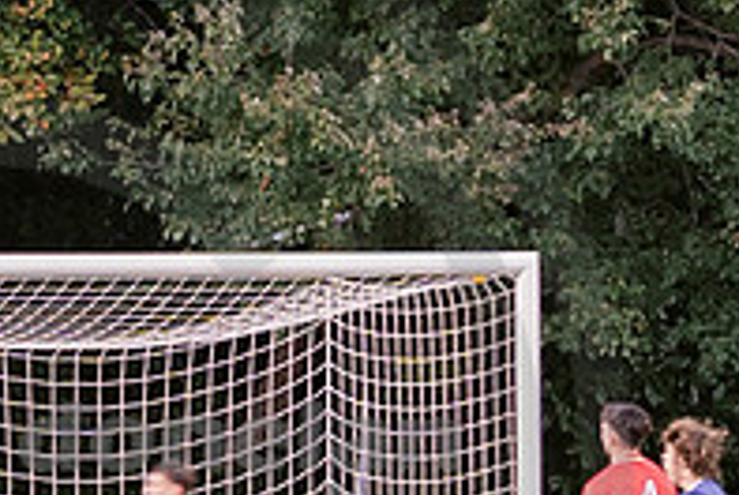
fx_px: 17639
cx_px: -48
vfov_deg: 1.6
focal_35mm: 858
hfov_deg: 2.4
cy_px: 115
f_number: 3.2
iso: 640
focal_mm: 90
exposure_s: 1/125
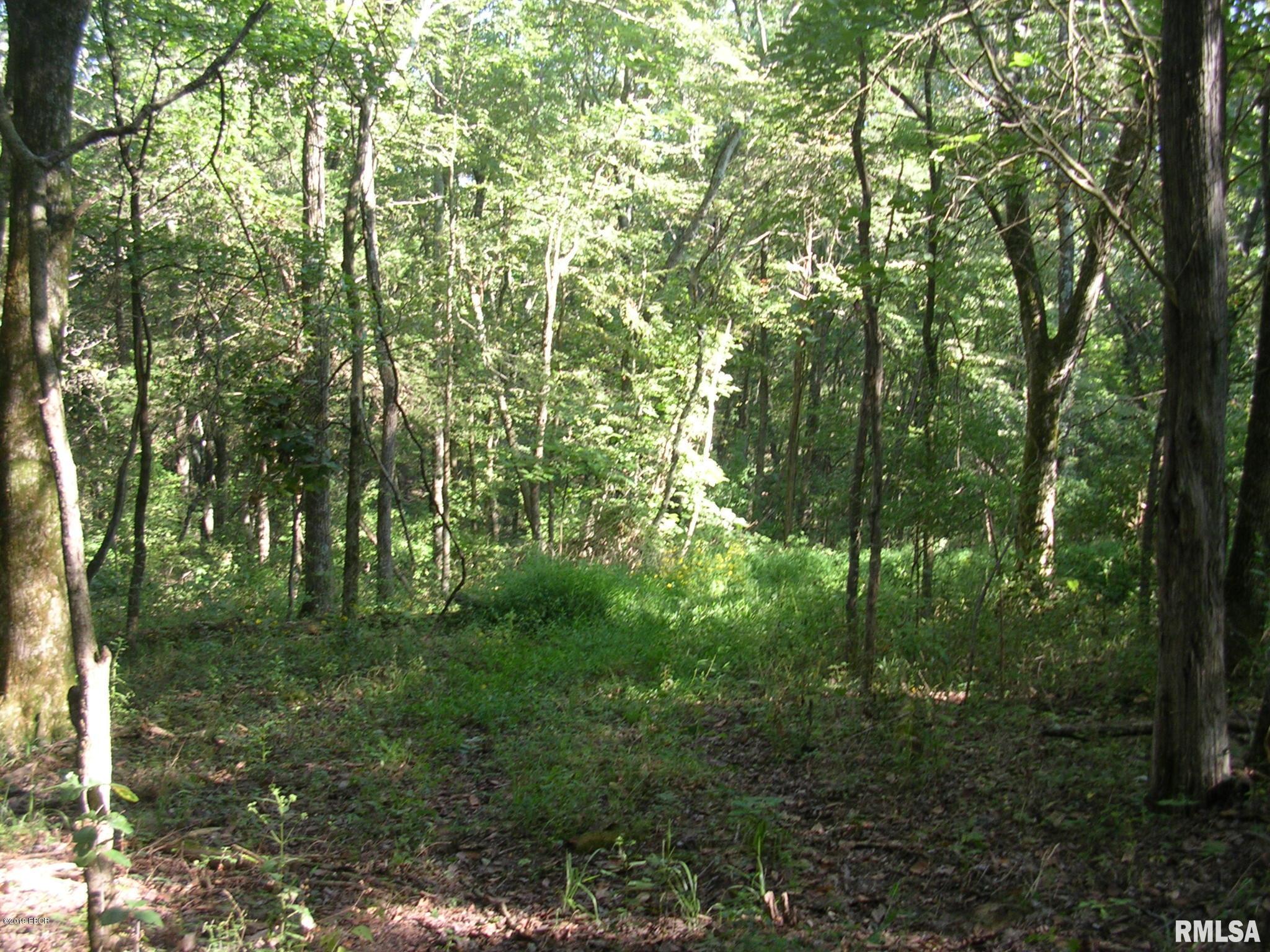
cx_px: 635
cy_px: 476
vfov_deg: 37.7
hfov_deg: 49.0
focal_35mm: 38
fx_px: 1394
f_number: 2.8
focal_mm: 5.8
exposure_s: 1/35.2
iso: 50
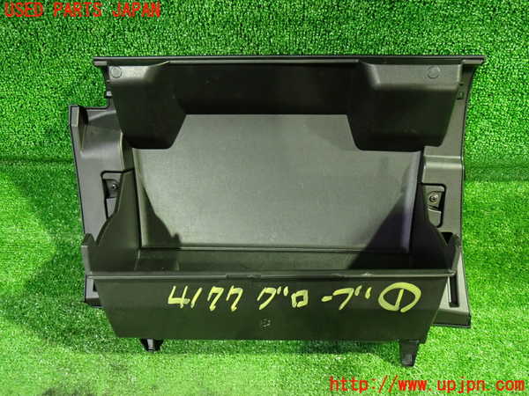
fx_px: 458
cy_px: 198
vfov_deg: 46.8
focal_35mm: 30
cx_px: 264
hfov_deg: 60.0
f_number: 2.3
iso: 800
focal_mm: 5.4
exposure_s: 1/20
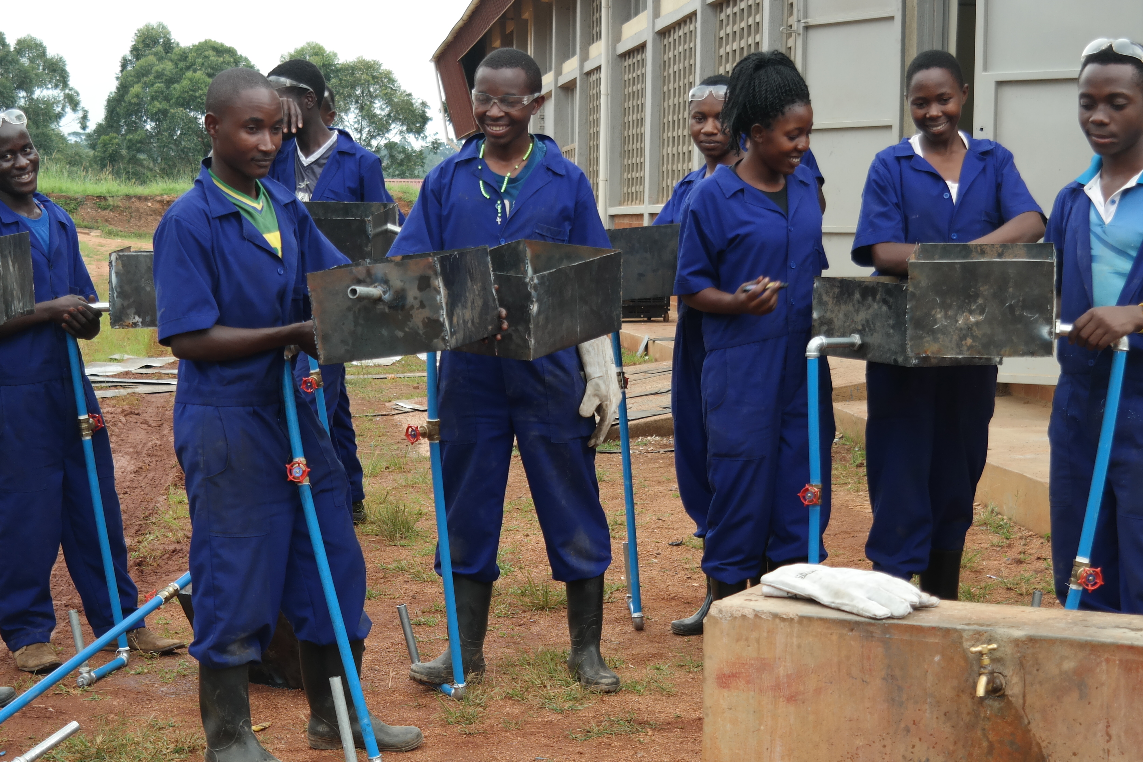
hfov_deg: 28.1
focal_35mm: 72
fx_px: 2286
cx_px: 557
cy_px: 491
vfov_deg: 18.9
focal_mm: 29
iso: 200
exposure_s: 1/100
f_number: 4
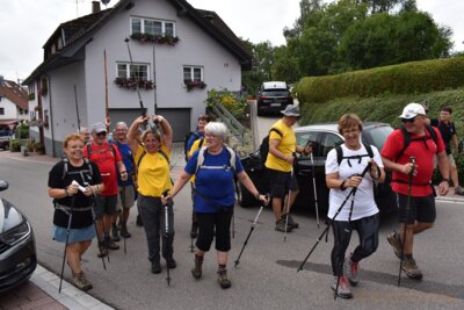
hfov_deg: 67.4
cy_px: 155
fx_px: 348
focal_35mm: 27
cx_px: 232
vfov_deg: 48.0
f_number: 8
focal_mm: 18
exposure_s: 1/250
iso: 200
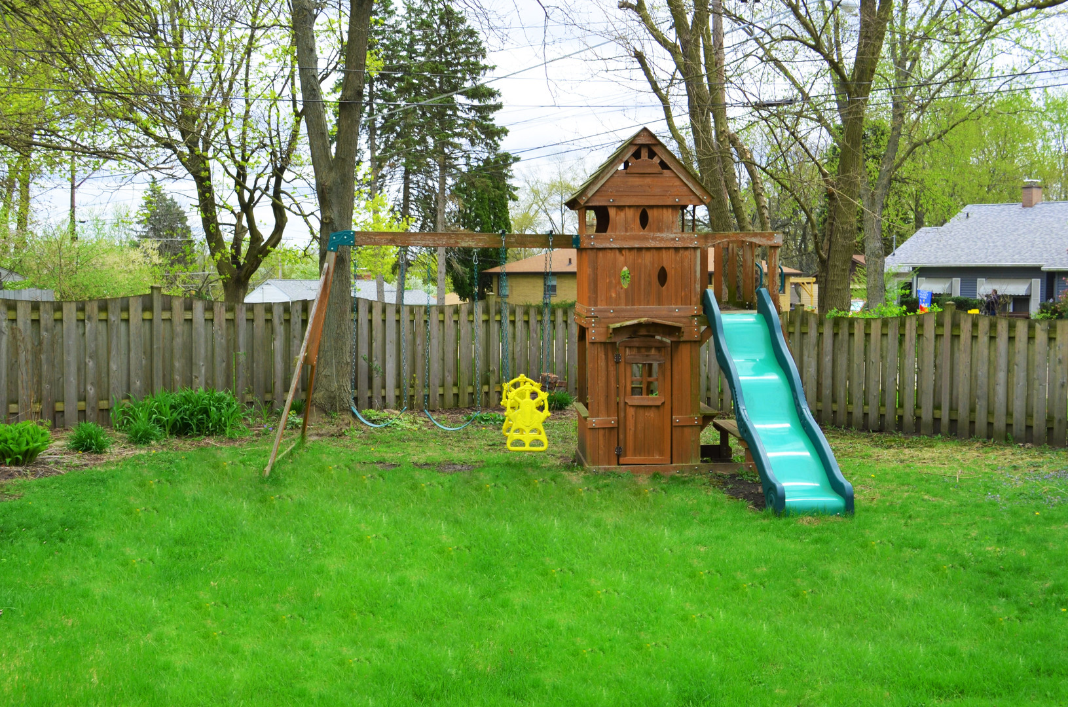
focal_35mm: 39
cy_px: 354
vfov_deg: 34.1
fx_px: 1155
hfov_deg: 49.6
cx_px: 534
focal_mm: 26
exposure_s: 1/250
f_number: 8
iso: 160
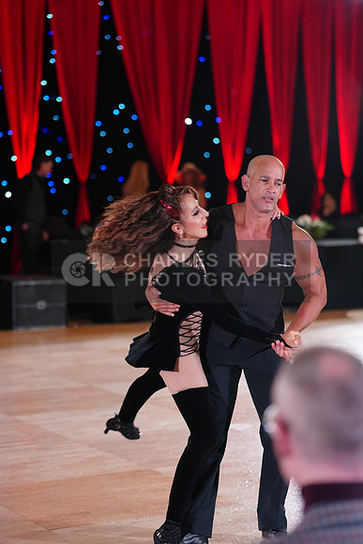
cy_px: 272
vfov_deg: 20.2
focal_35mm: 101
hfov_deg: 13.6
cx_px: 182
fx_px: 1527
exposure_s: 1/400
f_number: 2.8
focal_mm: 101
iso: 2500
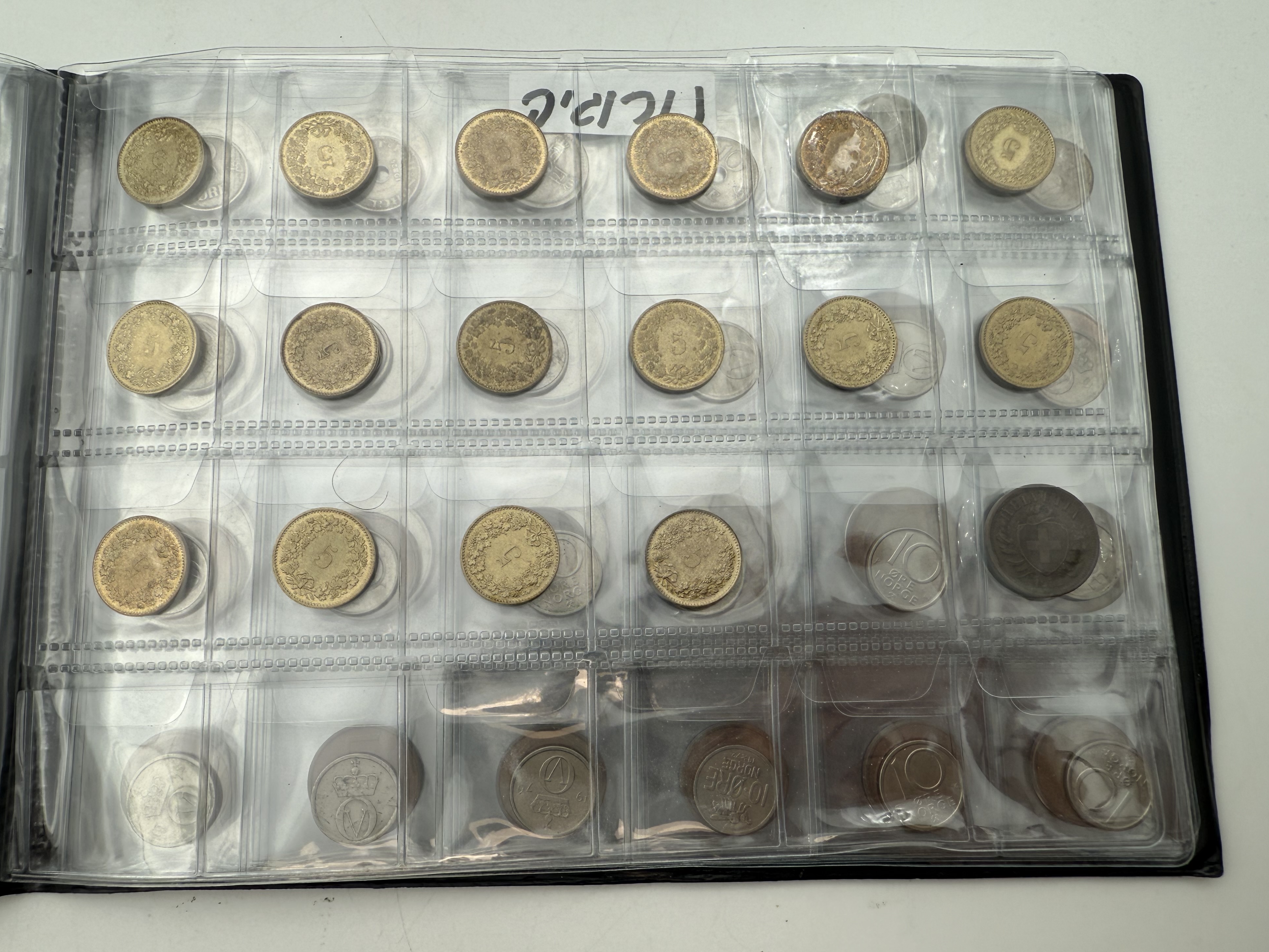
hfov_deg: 69.4
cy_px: 475
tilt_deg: -78.7
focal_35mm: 25
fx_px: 916
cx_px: 648
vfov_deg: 54.9
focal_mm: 2.22
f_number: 2.2
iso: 40
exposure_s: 1/276
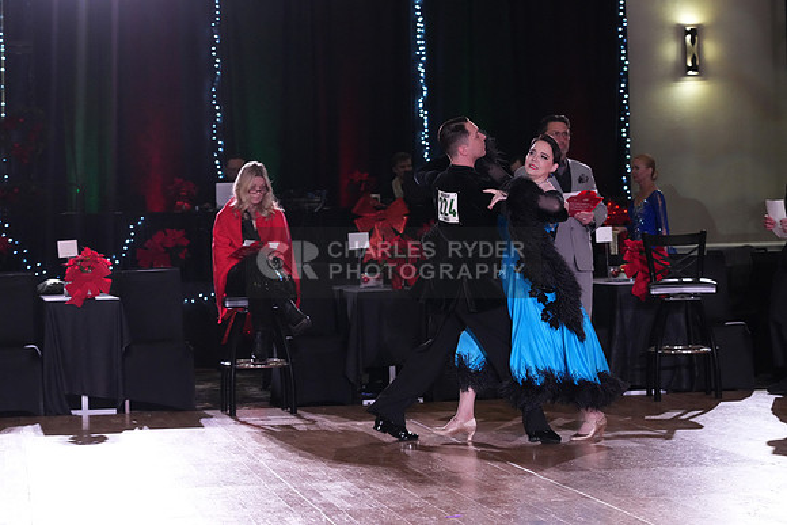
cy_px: 262
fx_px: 2296
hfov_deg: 19.5
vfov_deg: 13.0
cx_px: 394
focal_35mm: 105
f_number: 5.6
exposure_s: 1/320
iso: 5000
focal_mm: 105
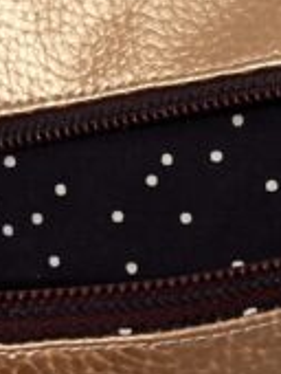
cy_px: 211
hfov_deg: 12.2
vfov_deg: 16.1
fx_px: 1317
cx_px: 151
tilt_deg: -50.8
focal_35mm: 122
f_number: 1.6
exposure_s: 1/50
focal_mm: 5.1
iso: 400
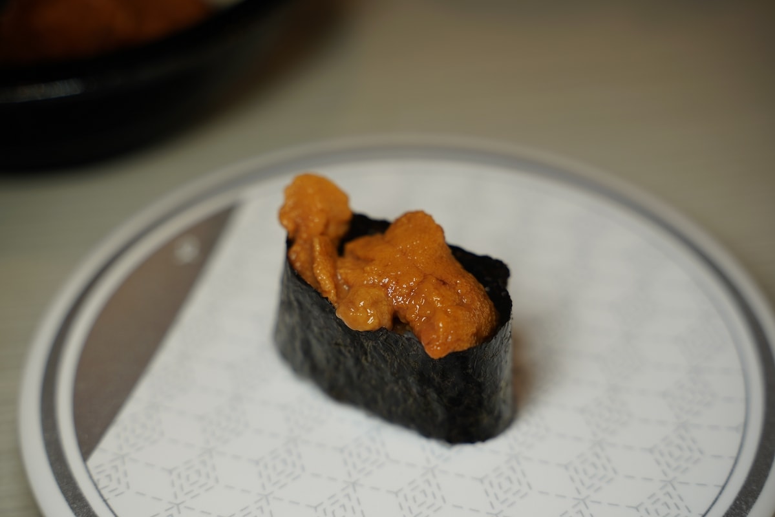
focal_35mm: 75
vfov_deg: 18.2
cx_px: 388
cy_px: 258
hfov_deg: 27.0
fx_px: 1615
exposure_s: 1/80
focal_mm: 75
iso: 100
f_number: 4
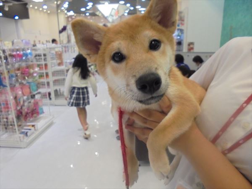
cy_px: 94
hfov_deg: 67.3
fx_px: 189
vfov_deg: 53.1
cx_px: 126
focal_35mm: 26
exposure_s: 1/125
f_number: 3.5
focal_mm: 4.6
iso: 500
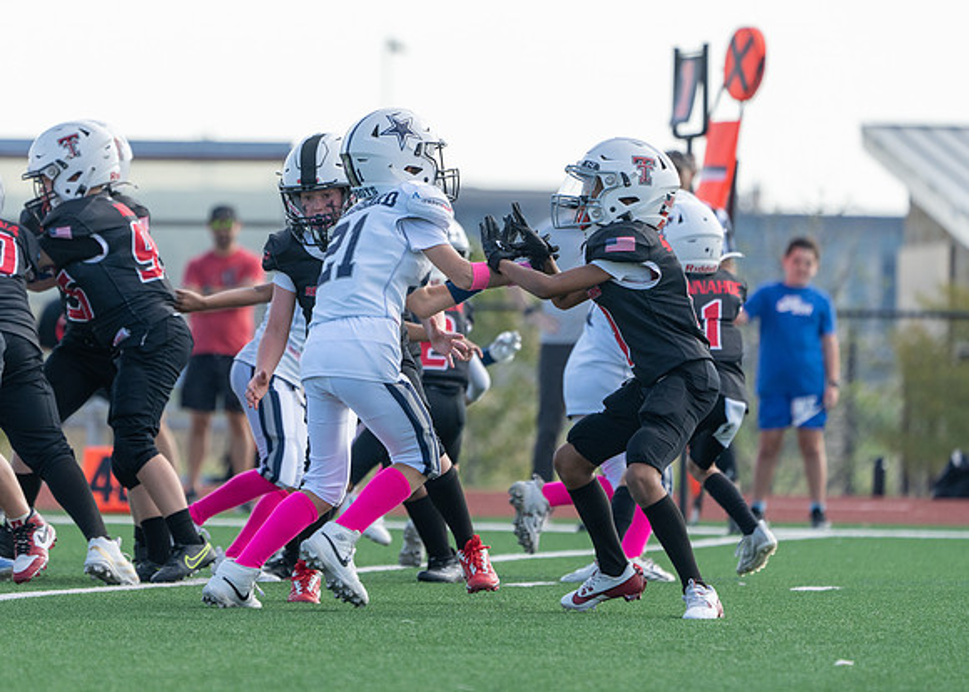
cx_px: 360
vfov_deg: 3.8
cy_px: 334
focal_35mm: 374
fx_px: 10296
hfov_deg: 5.4
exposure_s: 1/1250
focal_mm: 303
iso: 500
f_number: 5.6
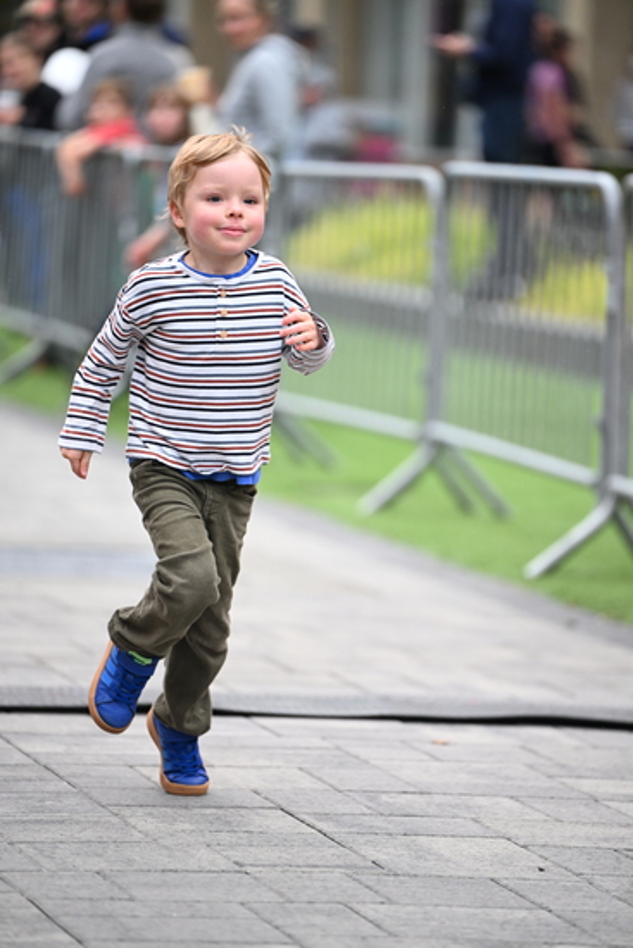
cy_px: 474
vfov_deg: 10.3
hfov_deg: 6.9
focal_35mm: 200
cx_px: 316
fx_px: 5271
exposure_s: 1/1600
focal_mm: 200
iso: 1250
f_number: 2.8
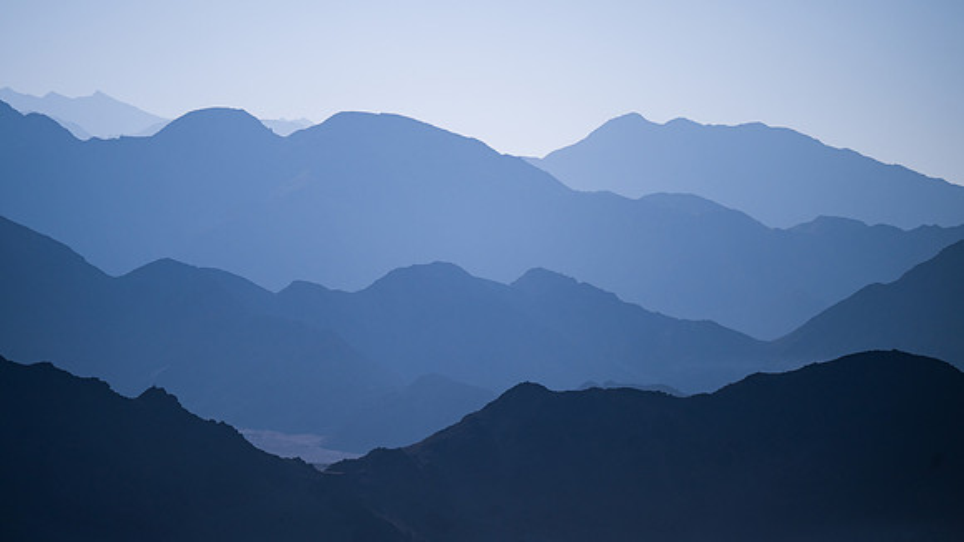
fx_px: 5354
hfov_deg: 10.3
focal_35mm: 210
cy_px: 257
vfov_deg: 5.8
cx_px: 482
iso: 250
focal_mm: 200
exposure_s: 1/20000
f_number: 2.8
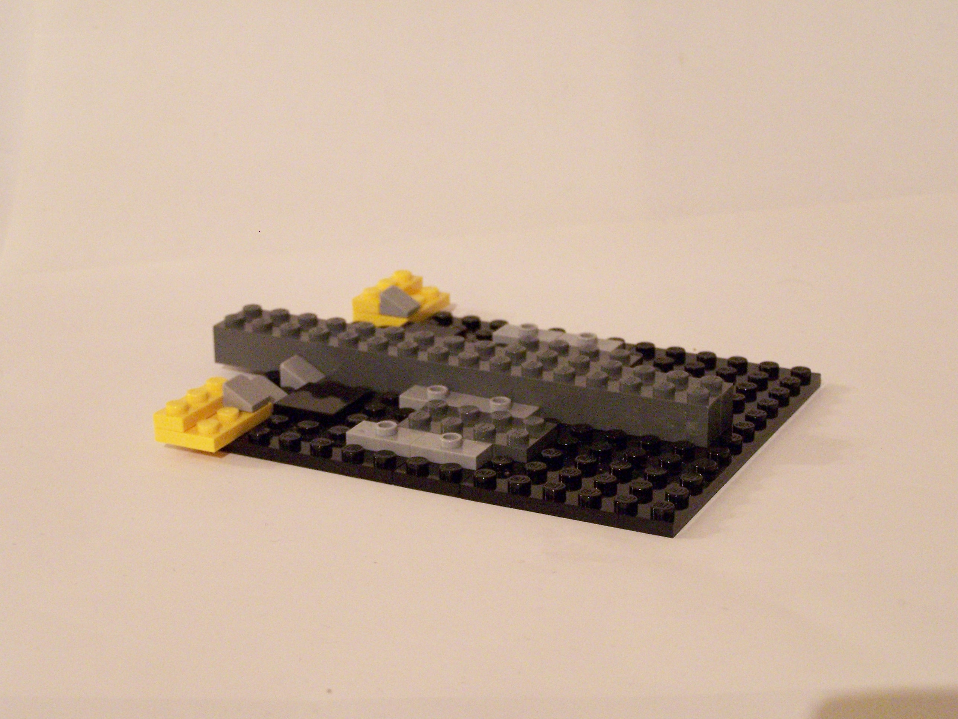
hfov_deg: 26.0
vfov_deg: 19.6
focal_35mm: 75
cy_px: 360
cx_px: 479
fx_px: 2076
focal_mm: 12.4
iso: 400
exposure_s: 1/8
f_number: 3.2
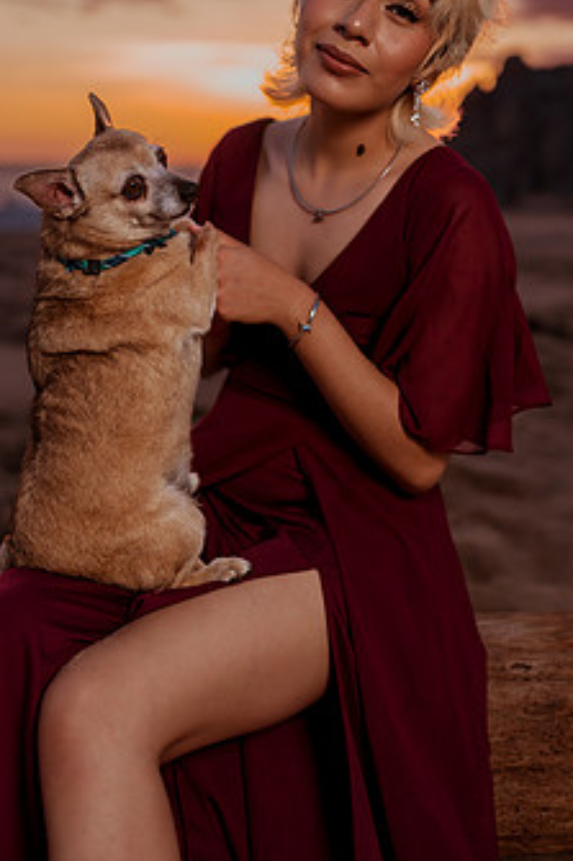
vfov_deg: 41.5
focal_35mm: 47
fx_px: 1123
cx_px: 262
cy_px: 306
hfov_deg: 28.6
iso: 50
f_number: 1.8
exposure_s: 1/500
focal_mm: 35
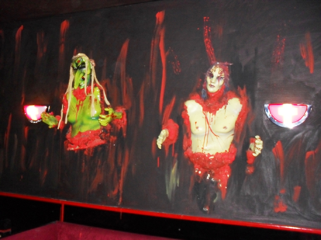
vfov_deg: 40.7
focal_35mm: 35
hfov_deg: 52.6
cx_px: 160
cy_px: 120
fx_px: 325
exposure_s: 1/45
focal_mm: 6.3
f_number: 3.2
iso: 240
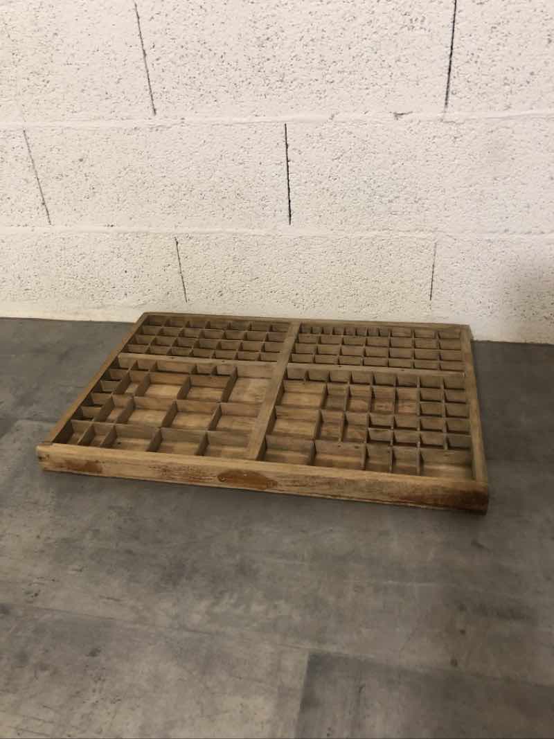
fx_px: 598
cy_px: 370
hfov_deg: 49.7
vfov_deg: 63.4
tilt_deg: -33.4
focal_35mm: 28
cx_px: 277
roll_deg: +4.6
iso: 80
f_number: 1.8
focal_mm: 3.99
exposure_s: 1/17
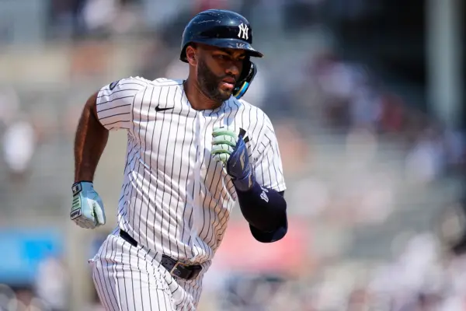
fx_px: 5177
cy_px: 156
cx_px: 233
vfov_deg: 3.4
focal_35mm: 400
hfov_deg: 5.2
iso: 400
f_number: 2.8
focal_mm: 400
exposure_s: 1/6400
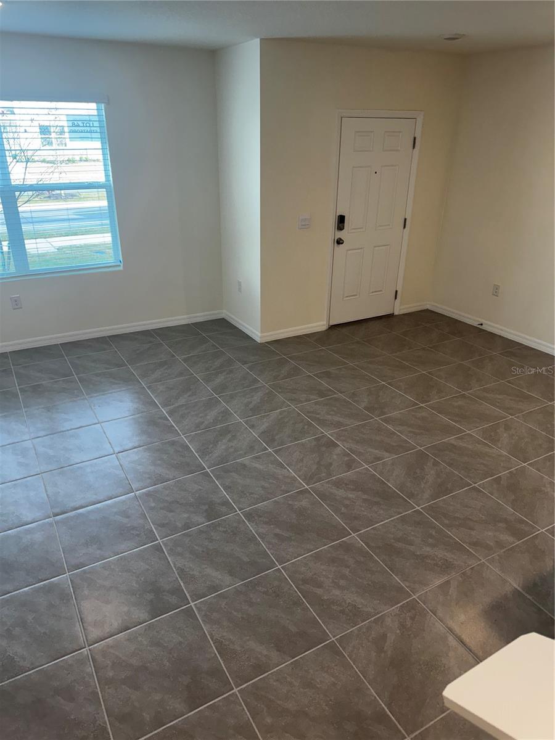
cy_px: 370
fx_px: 513
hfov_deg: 56.8
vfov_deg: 71.6
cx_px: 278
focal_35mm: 24
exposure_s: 1/120
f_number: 1.78
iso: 160
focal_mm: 6.76
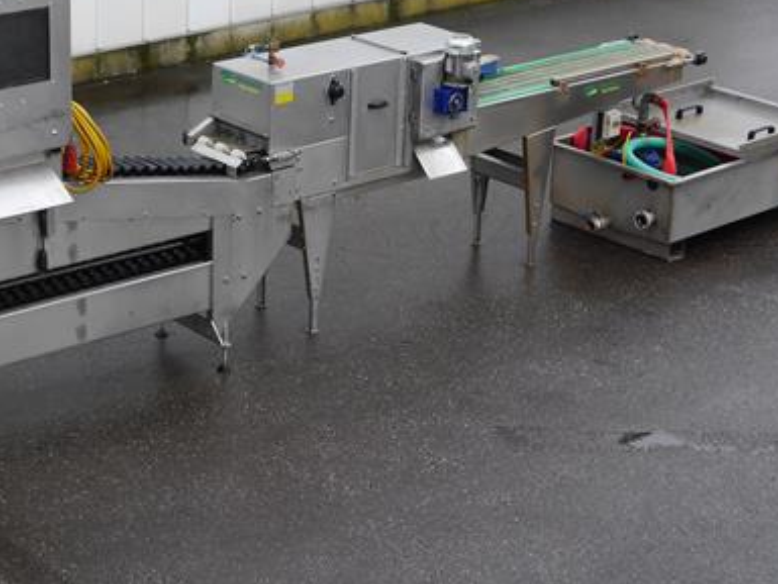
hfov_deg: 20.8
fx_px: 2091
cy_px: 166
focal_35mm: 93
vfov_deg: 15.8
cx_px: 157
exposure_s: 1/125
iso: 160
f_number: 5
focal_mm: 28
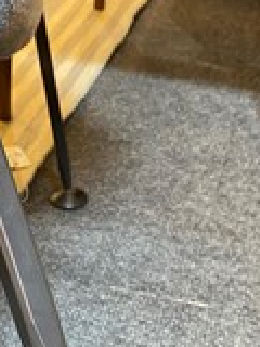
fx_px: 651
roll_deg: -1.5
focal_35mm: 65
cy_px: 317
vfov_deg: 28.6
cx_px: 46
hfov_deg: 22.2
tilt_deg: -44.5
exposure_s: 1/50
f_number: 1.8
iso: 400
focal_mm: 4.25
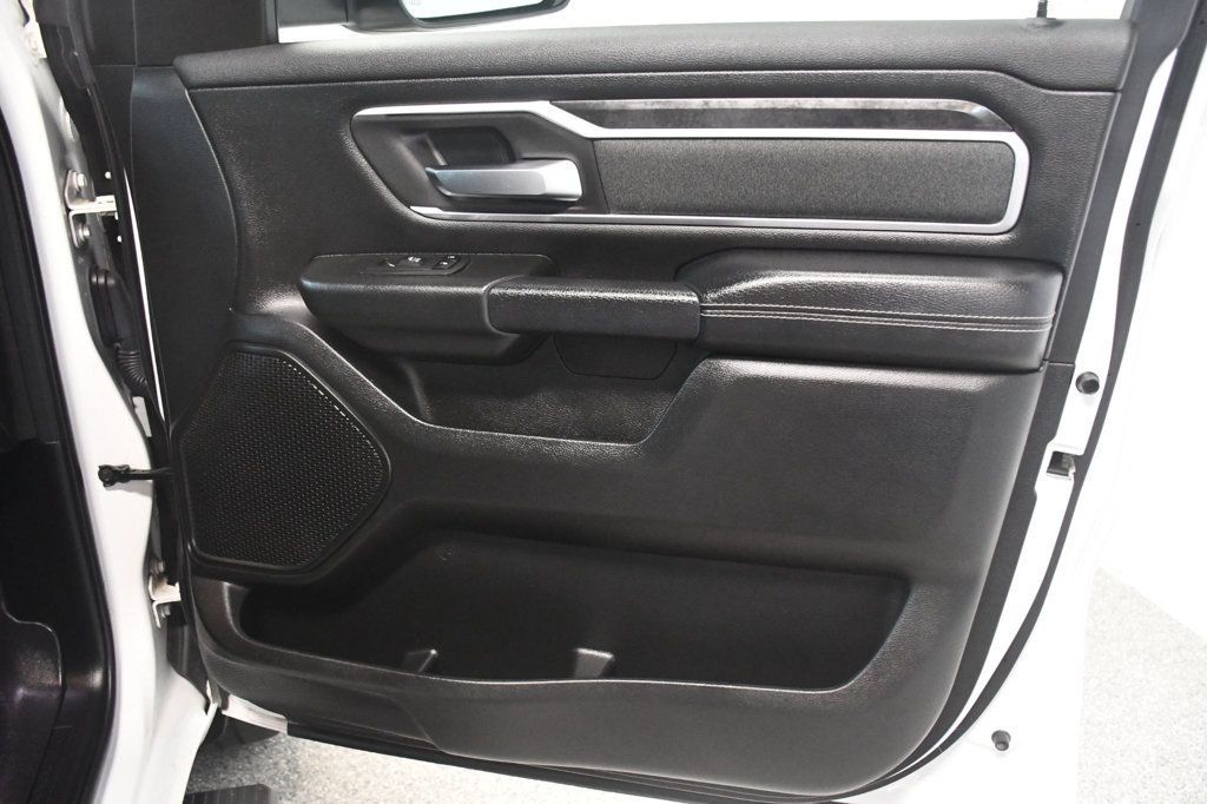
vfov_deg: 43.6
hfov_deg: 61.9
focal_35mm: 30
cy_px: 402
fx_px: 1005
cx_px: 604
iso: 5600
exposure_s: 1/60
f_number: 3.5
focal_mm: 20
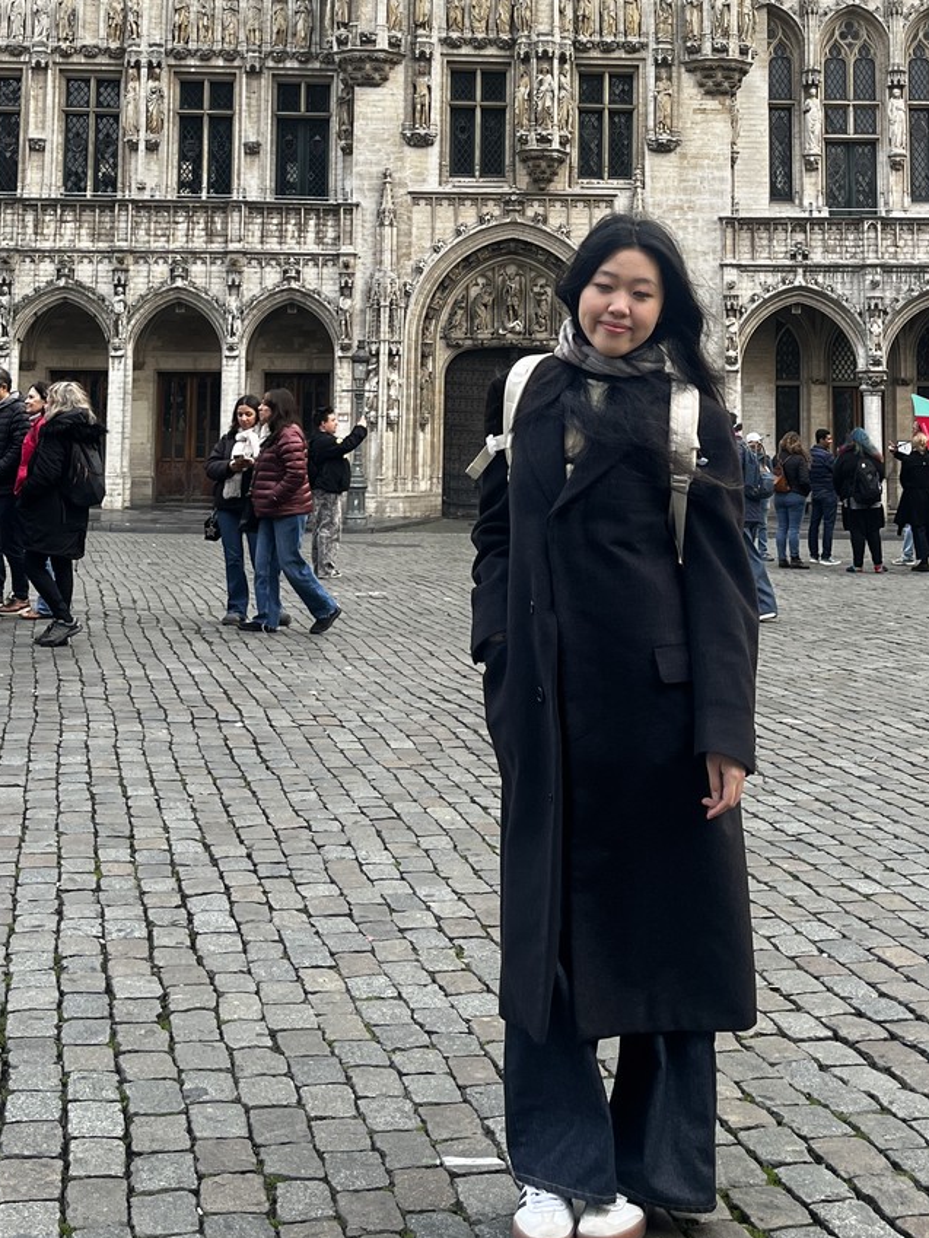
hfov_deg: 29.6
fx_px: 1753
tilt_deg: +6.6
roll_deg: +0.5
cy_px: 207
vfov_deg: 37.2
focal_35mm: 49
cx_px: 564
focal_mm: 5.1
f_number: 1.6
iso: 40
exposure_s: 1/216
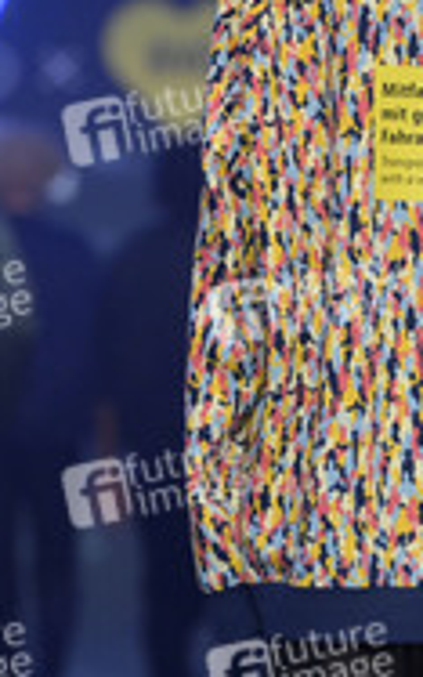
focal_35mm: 738
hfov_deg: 1.8
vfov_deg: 2.8
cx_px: 204
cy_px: 214
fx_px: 13602
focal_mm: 300
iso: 8000
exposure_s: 1/500
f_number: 5.6
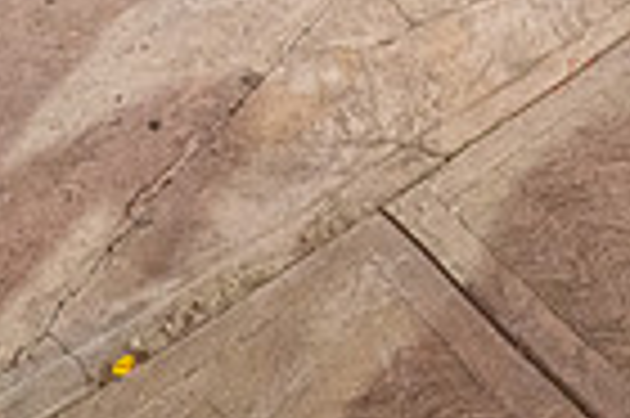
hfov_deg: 32.7
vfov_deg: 16.8
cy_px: -438
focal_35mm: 58
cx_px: 572
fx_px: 1014
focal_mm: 14
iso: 10000
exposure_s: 1/50
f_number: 8
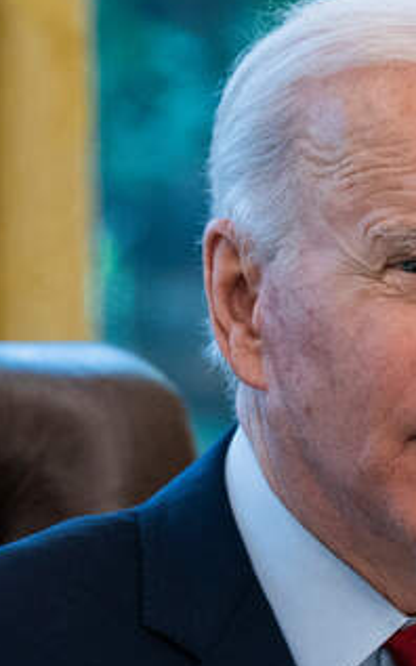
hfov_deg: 2.1
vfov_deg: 3.4
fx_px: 11342
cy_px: 643
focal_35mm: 625
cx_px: 454
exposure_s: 1/500
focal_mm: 162
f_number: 4
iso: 2000
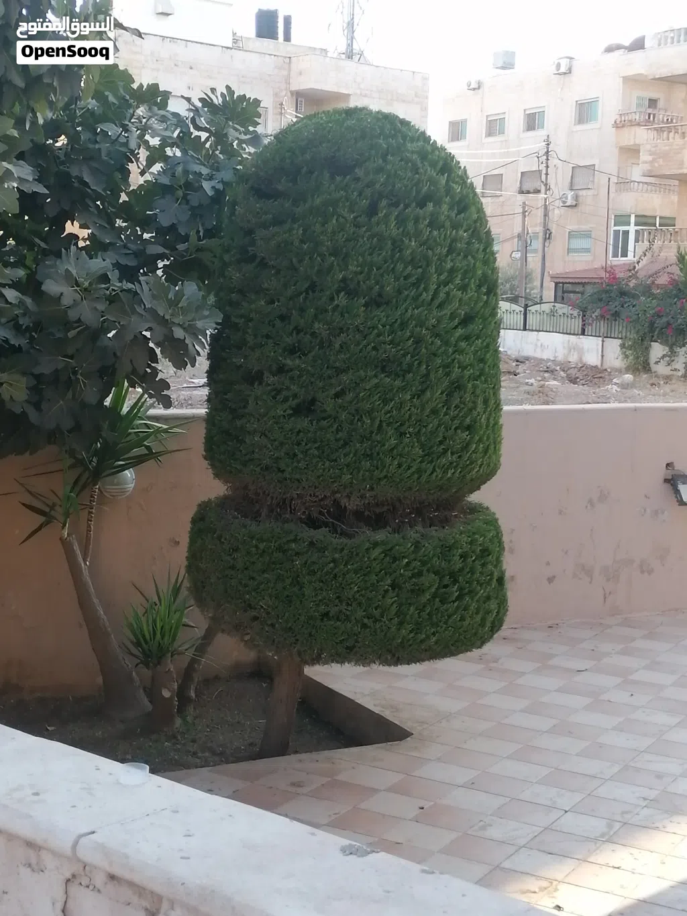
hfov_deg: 26.6
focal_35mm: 55
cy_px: 458
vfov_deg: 34.9
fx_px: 1455
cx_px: 344
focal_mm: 5.4
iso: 50
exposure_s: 1/174
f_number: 1.8
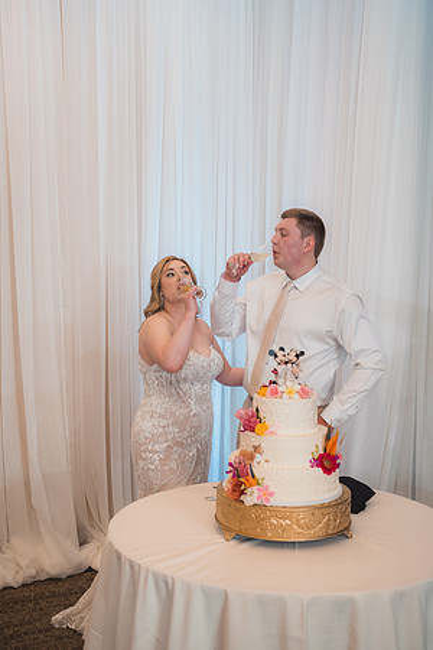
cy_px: 325
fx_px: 902
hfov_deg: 27.0
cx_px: 216
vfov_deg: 39.6
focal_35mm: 50
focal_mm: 50
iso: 800
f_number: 2.8
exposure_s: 1/250
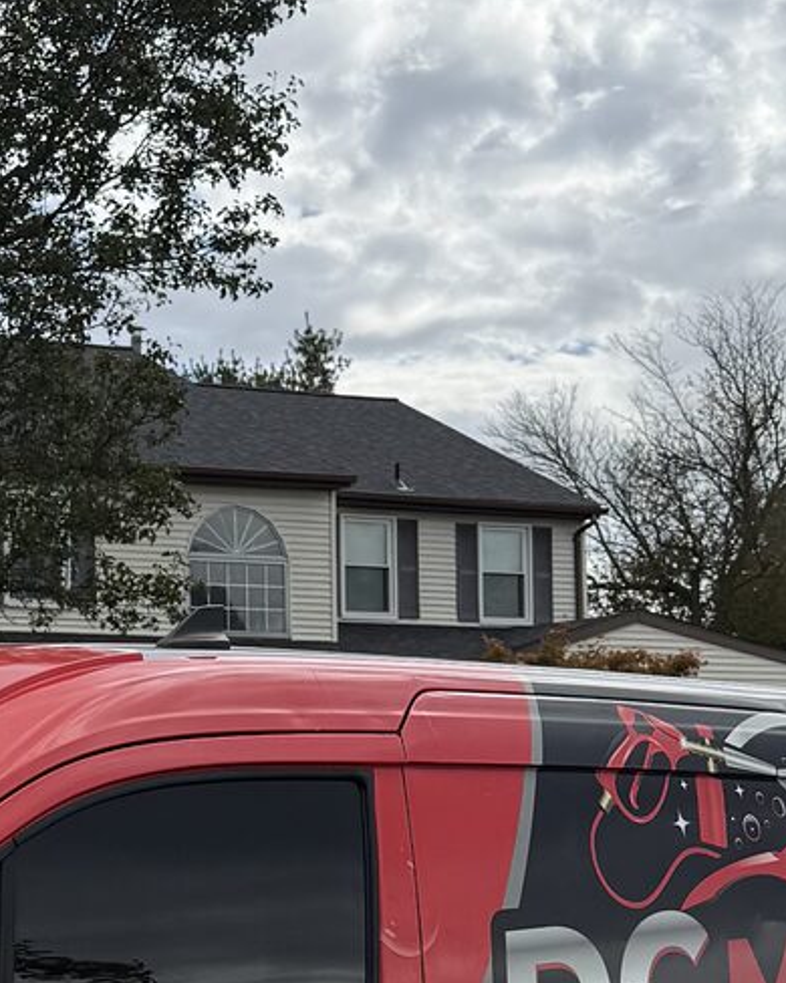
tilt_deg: +0.8
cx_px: -137
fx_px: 2793
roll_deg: +0.9
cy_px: 812
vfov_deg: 19.7
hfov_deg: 15.5
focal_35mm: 96
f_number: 1.78
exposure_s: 1/6173
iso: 80
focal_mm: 6.76
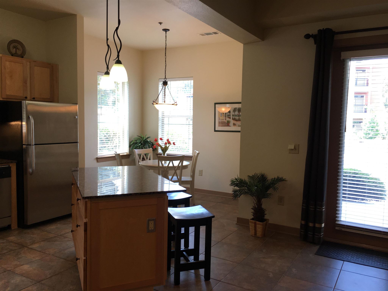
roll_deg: -0.9
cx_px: 194
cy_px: 146
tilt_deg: -2.1
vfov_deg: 48.2
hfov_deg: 61.7
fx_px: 325
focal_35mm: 29
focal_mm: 4.15
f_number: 2.2
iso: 32
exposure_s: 1/60
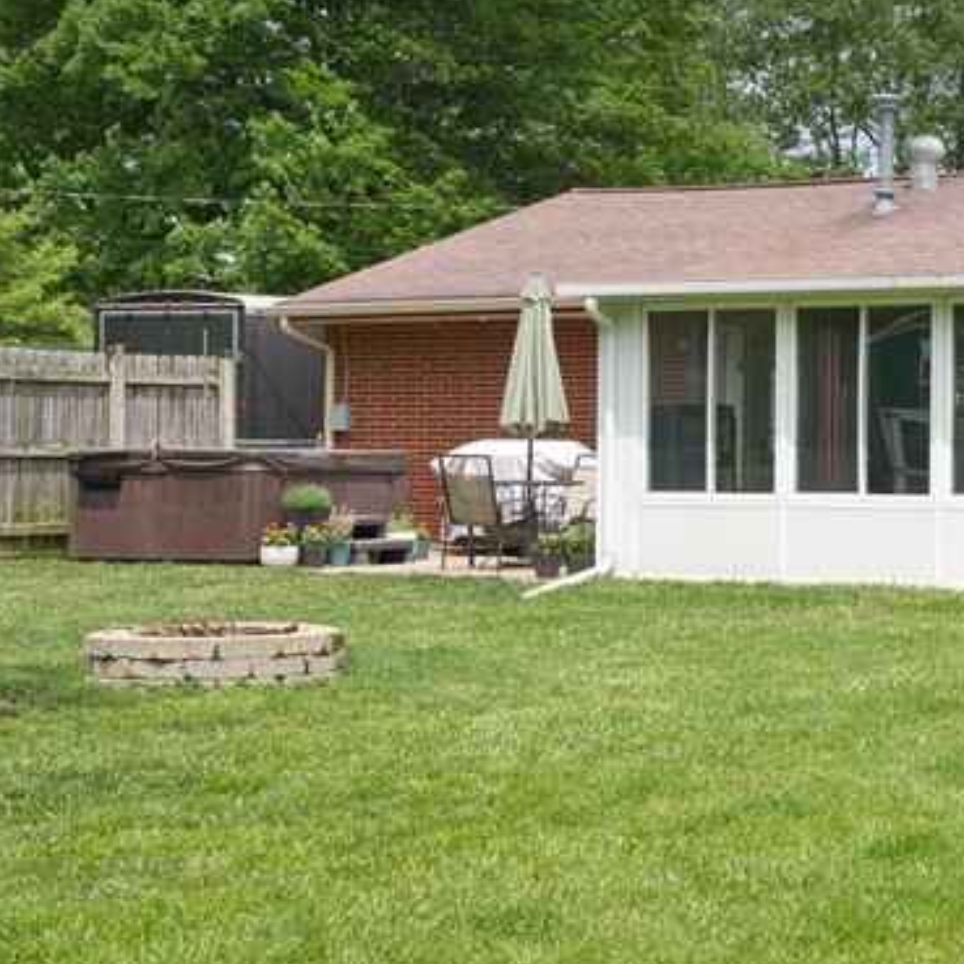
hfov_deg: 20.3
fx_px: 2521
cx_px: 1142
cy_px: 381
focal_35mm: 80
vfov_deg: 21.6
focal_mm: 32
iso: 100
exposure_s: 1/125
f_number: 10
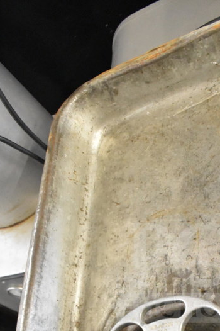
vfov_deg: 40.0
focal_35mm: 47
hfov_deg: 27.8
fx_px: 431
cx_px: 187
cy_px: 273
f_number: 4
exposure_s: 1/60
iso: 6400
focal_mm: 18
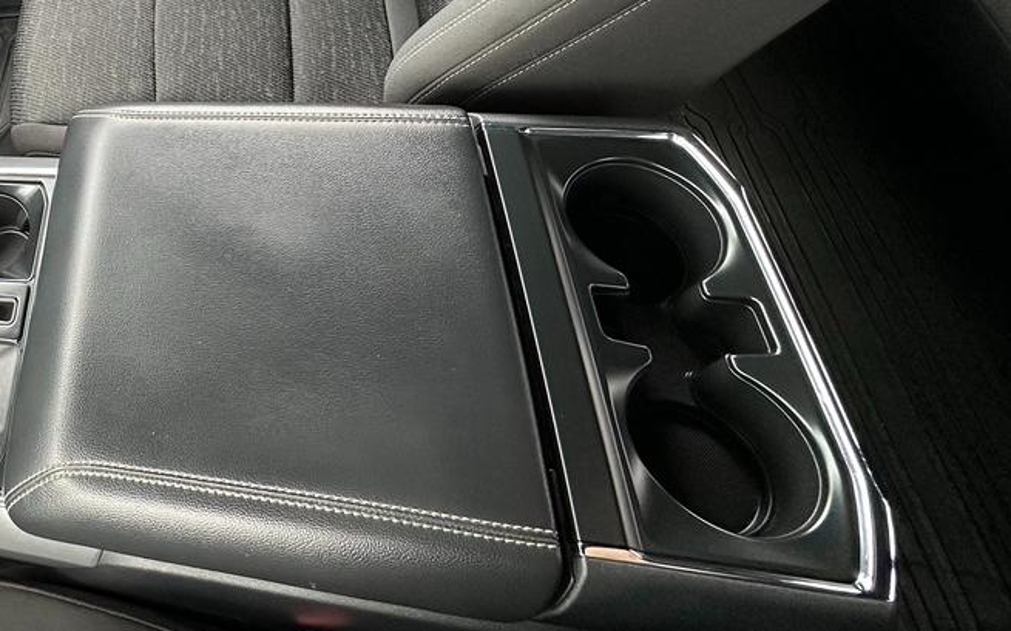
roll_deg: +17.4
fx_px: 799
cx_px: 36
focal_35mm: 29
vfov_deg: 36.9
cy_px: -49
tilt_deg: -41.0
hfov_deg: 53.2
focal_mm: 2.22
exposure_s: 1/99
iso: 160
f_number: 2.2
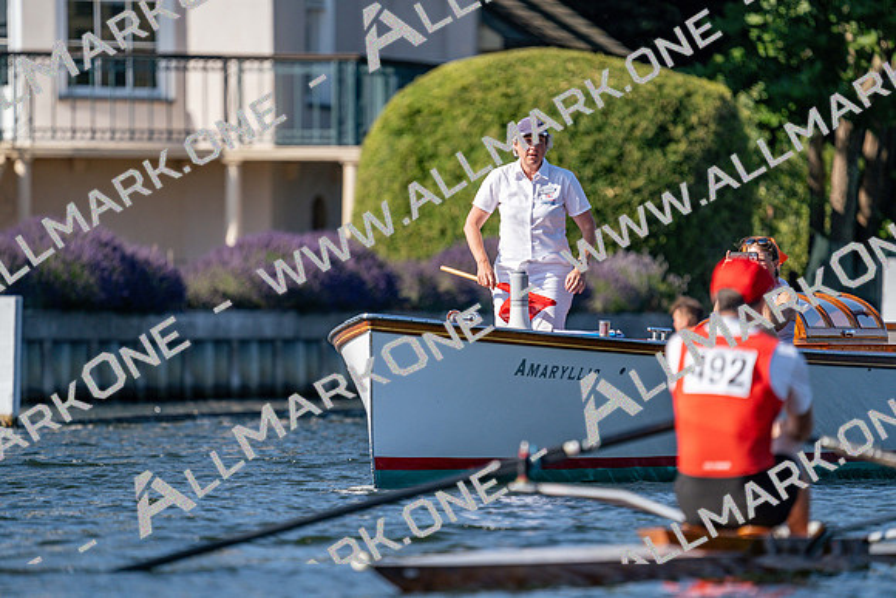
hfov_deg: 4.1
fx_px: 12447
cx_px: 448
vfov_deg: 2.8
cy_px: 299
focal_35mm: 500
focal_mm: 500
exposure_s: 1/1600
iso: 320
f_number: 6.3
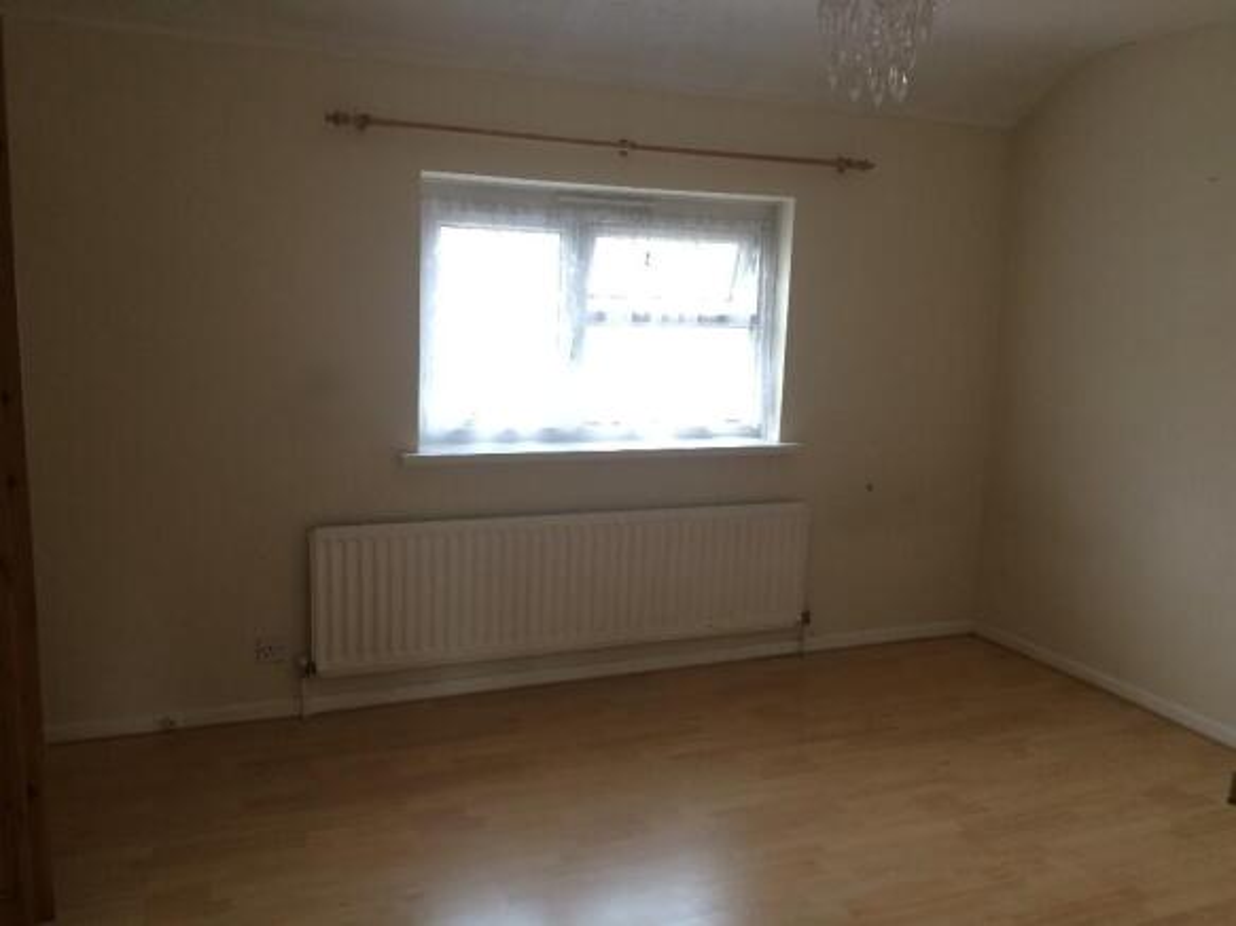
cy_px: 463
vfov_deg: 48.2
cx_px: 618
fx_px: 1035
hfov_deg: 61.7
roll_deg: -0.3
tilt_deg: -9.1
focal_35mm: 29
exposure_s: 1/33
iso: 64
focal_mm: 4.15
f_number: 2.2
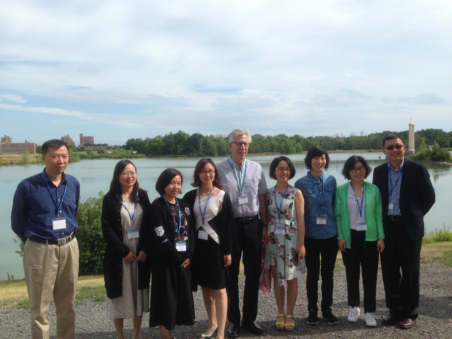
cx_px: 226
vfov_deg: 42.9
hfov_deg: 55.4
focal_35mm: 33
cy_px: 170
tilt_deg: -2.9
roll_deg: +0.4
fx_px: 431
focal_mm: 4.12
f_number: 2.4
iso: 50
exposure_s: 1/1550
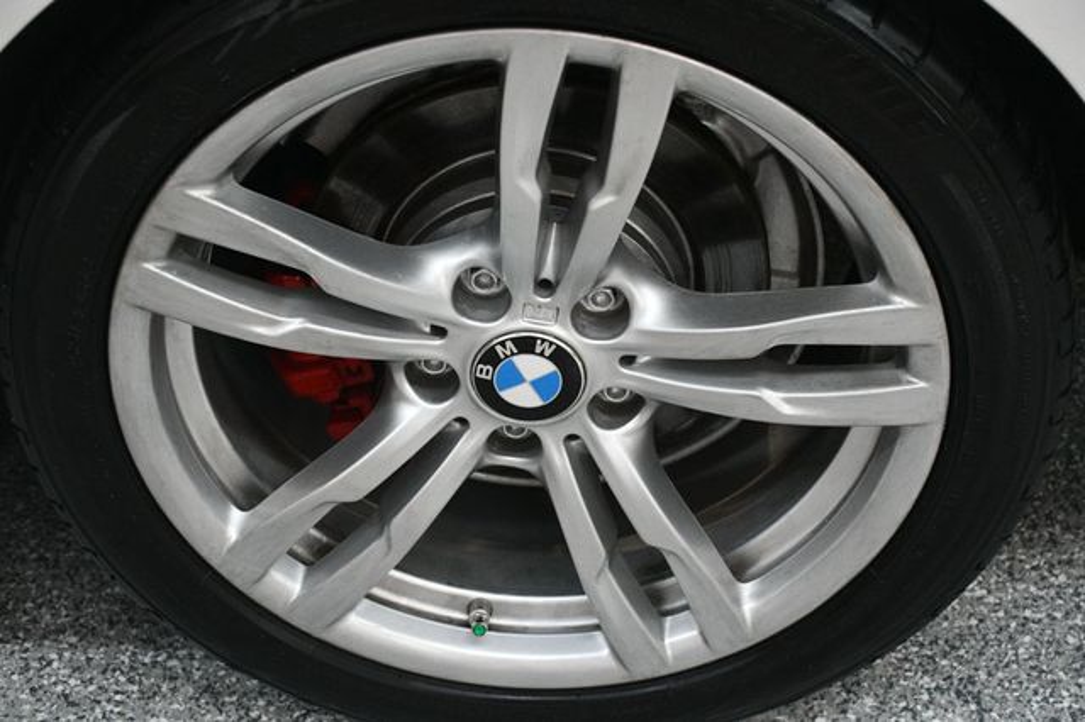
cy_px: 361
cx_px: 542
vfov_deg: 21.5
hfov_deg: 31.9
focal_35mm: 63
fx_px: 1898
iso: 2200
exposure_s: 1/125
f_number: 4.5
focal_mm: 42
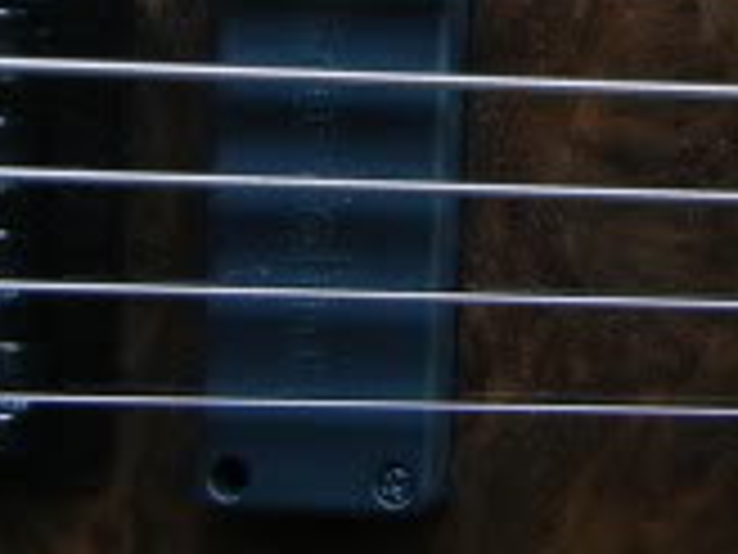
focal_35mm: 146
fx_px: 3113
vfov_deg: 10.1
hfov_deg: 12.7
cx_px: 1179
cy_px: 72
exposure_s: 1/30
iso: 280
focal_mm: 5.4
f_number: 3.5
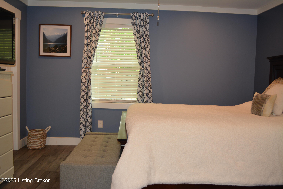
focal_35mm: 33
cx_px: 142
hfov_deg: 57.2
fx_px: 259
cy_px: 94
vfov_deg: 40.0
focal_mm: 22
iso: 400
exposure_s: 1/80
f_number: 3.8
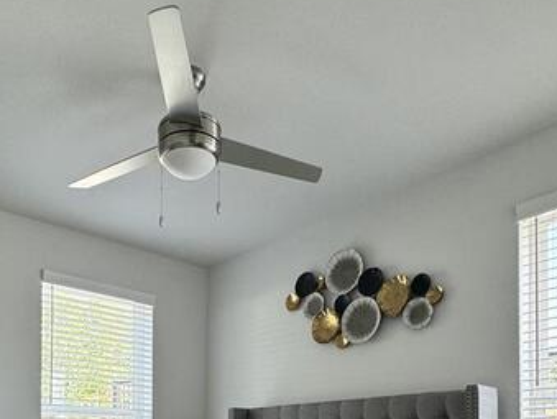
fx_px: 532
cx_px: 197
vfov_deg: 37.3
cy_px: 442
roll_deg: +0.1
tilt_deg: +1.2
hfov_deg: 54.4
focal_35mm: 33
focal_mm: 2.22
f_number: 2.2
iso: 80
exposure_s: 1/99
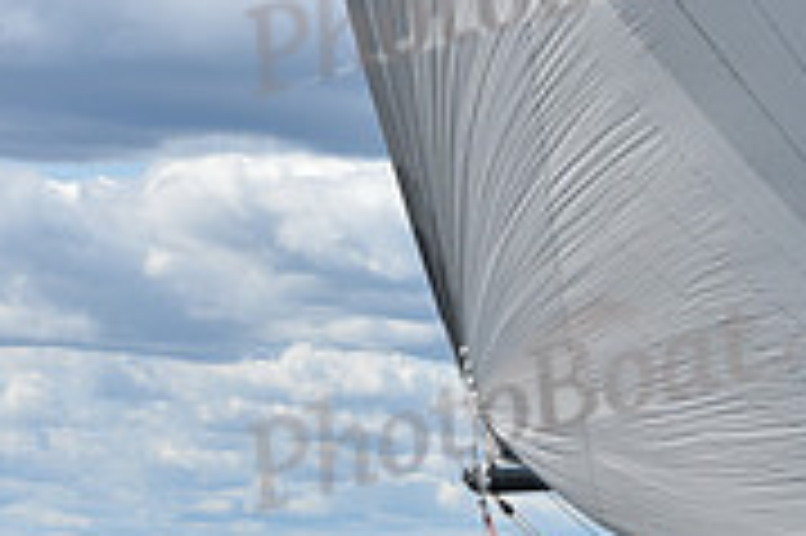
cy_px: 565
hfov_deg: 7.6
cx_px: 1117
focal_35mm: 266
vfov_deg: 5.1
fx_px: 5950
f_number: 10
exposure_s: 1/800
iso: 250
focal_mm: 82
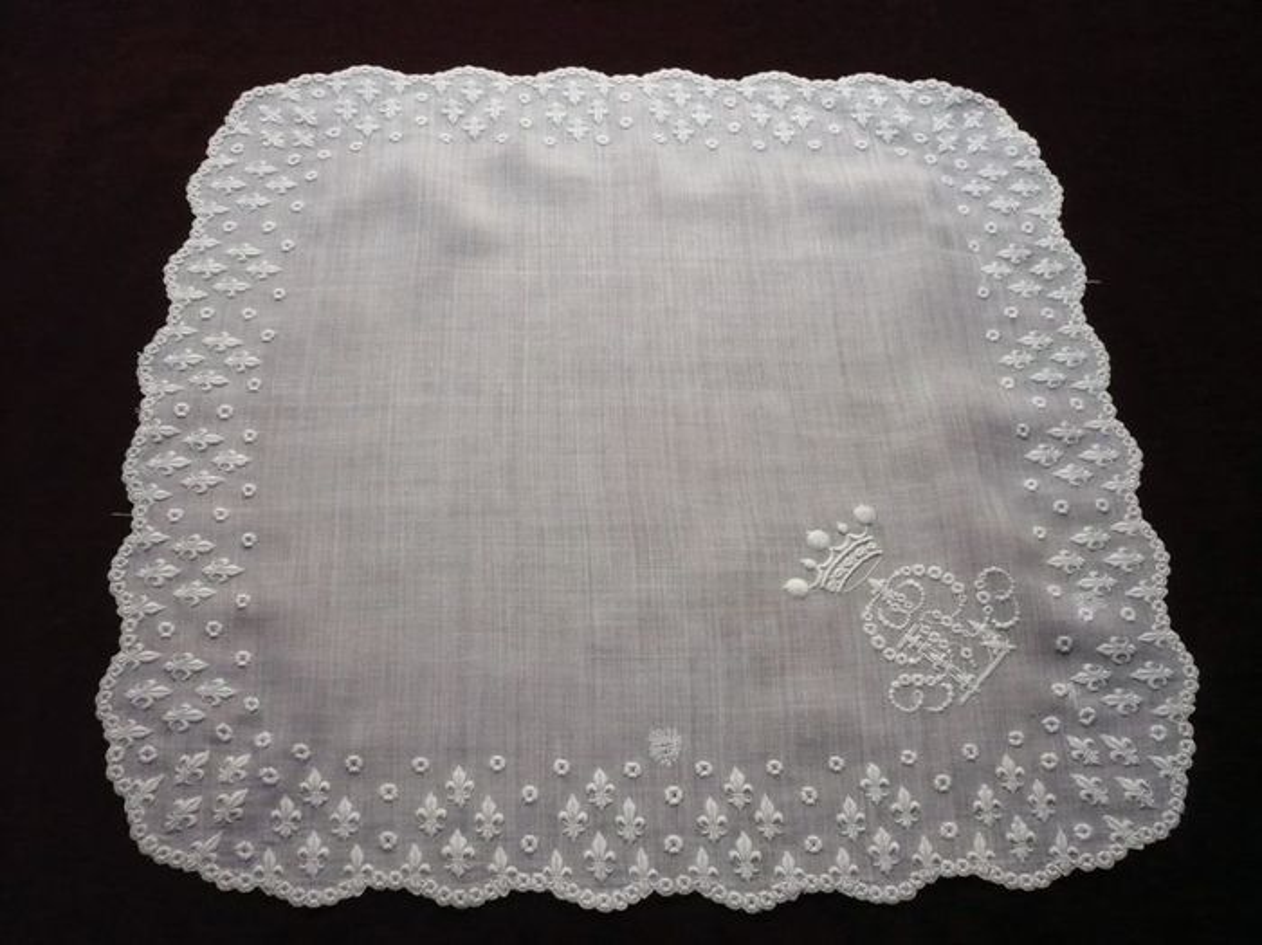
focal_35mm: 35
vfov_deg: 40.7
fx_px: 1275
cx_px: 631
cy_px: 472
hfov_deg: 52.7
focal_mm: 5.8
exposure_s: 1/125
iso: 400
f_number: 2.8
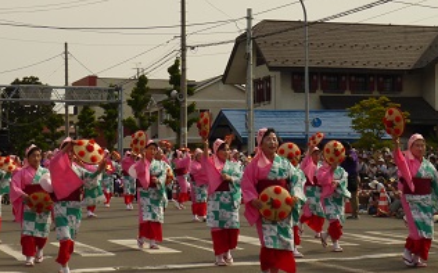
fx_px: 1181
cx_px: 243
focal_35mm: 99
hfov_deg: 21.0
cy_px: 119
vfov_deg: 13.2
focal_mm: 11.5
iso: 100
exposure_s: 1/1000
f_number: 4.5
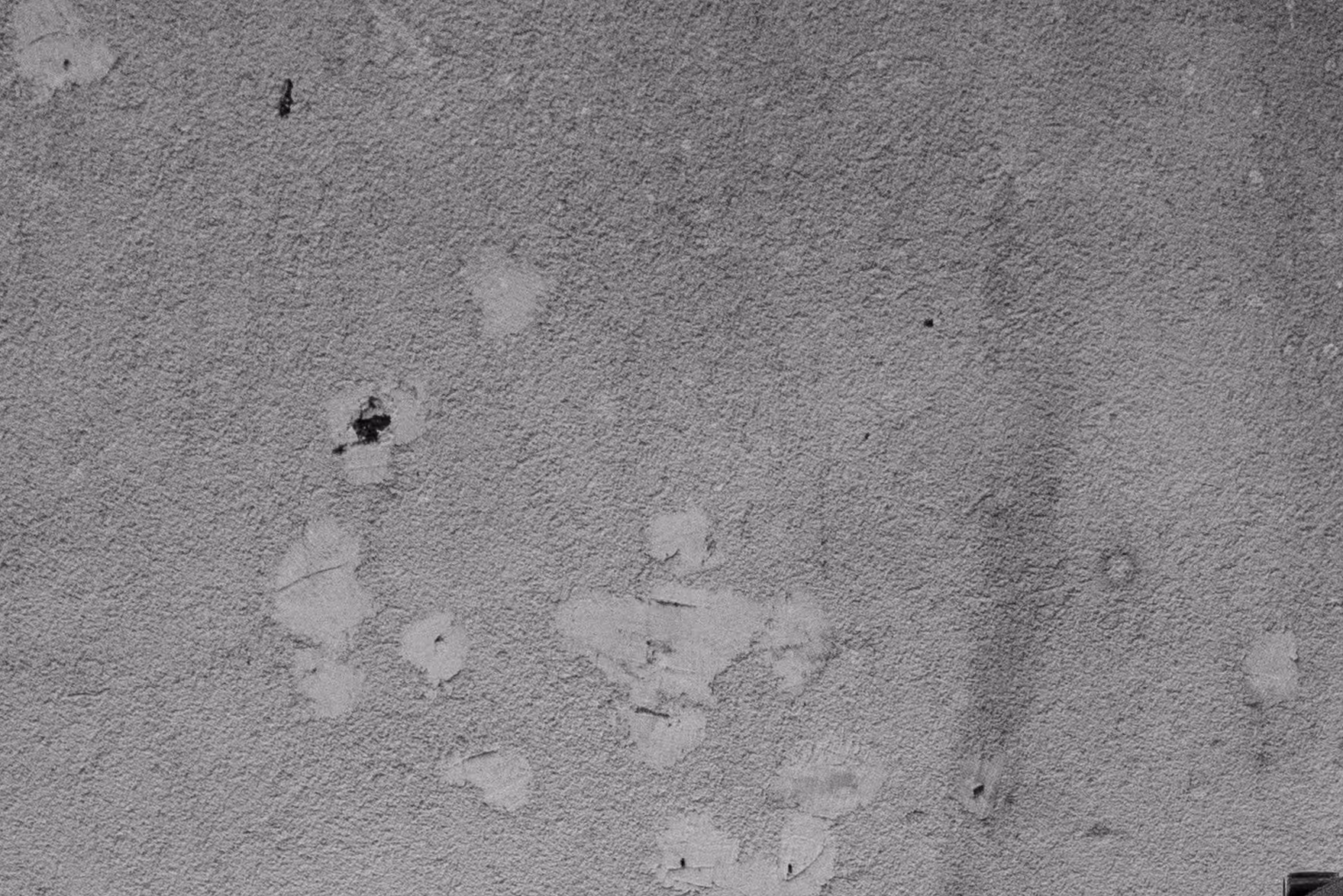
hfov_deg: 12.0
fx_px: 6381
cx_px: 560
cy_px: 1437
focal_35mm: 171
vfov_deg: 7.8
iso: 800
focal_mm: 50
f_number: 8
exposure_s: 1/1000
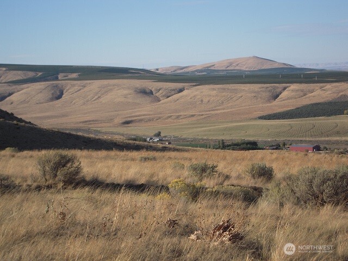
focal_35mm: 105
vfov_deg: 14.1
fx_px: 1056
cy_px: 130
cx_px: 174
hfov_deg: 18.7
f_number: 5.6
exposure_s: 1/400
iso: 100
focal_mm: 18.8
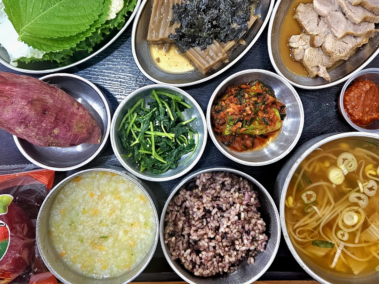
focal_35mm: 31
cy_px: 109
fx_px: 339
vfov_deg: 45.1
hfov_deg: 58.4
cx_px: 187
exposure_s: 1/120
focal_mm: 5.4
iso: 160
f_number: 1.8
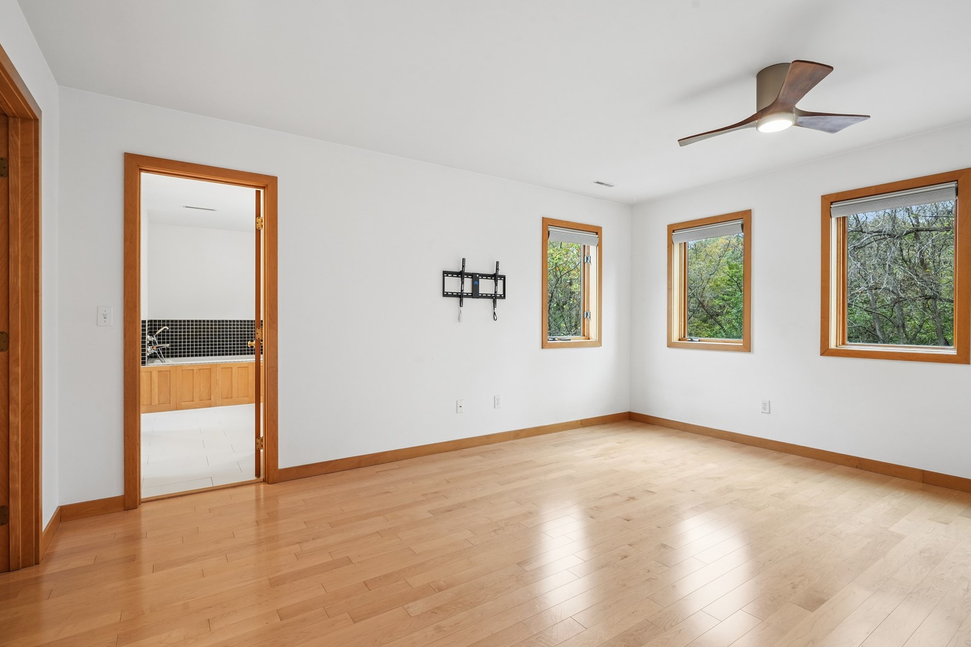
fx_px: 459
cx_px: 475
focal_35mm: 17
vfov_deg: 70.4
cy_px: 317
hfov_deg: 93.3
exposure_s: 1/10
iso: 400
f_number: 10
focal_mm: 16
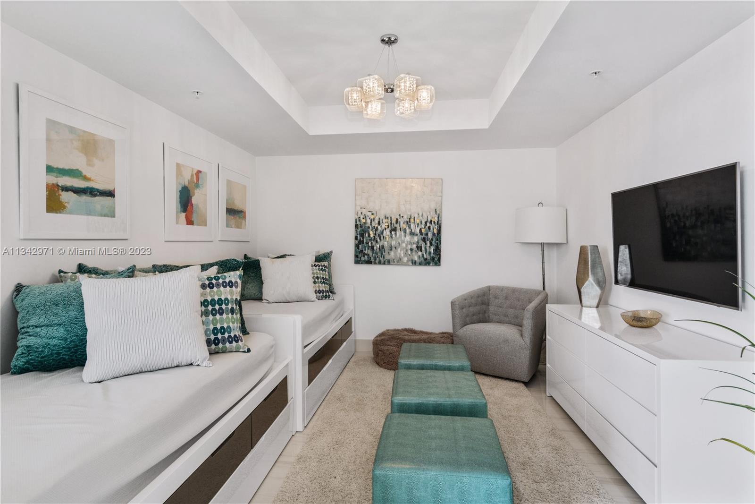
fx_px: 419
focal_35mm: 20
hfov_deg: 84.0
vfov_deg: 61.9
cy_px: 252
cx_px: 378
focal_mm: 20
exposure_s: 1/13
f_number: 8
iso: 200
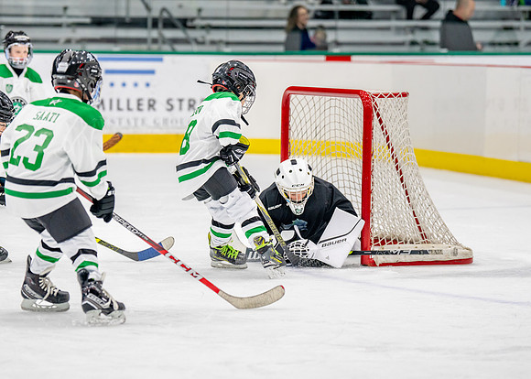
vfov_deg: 8.5
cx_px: 211
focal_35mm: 169
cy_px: 180
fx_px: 2553
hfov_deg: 11.9
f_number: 2.8
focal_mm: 129
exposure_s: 1/1250
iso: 1000
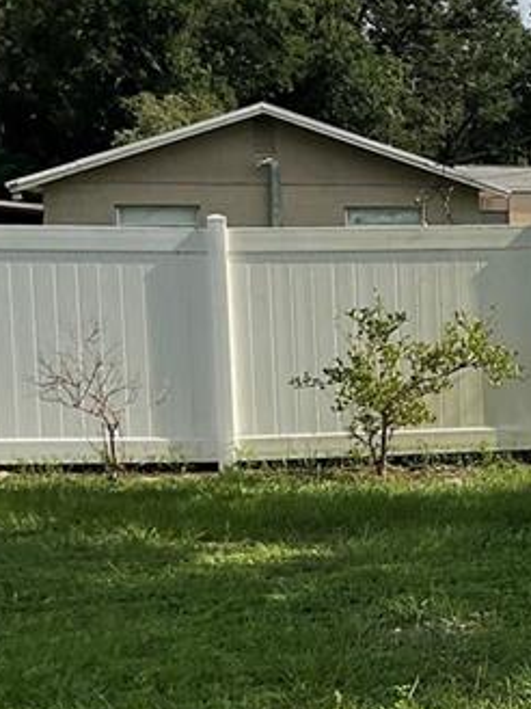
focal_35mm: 106
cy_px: 476
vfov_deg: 18.5
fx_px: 2168
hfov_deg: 13.2
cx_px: 803
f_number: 1.8
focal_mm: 3
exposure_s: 1/2320
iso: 16
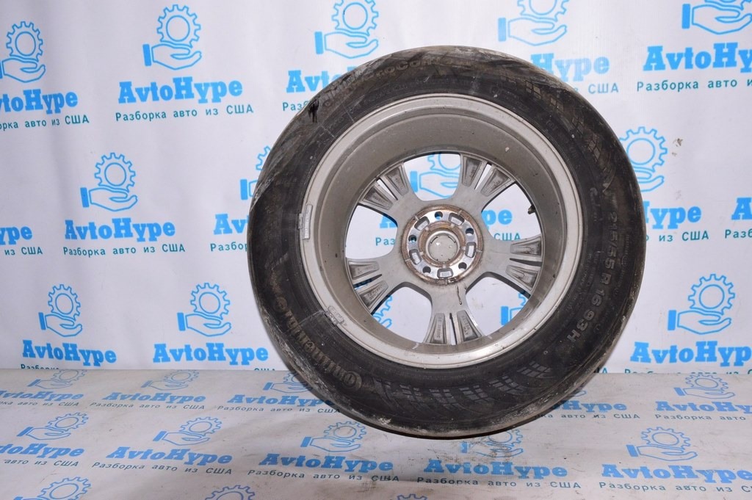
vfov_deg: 43.5
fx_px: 626
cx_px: 376
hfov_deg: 62.0
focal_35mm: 30
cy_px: 250
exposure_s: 1/200
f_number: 8
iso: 1600
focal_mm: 20
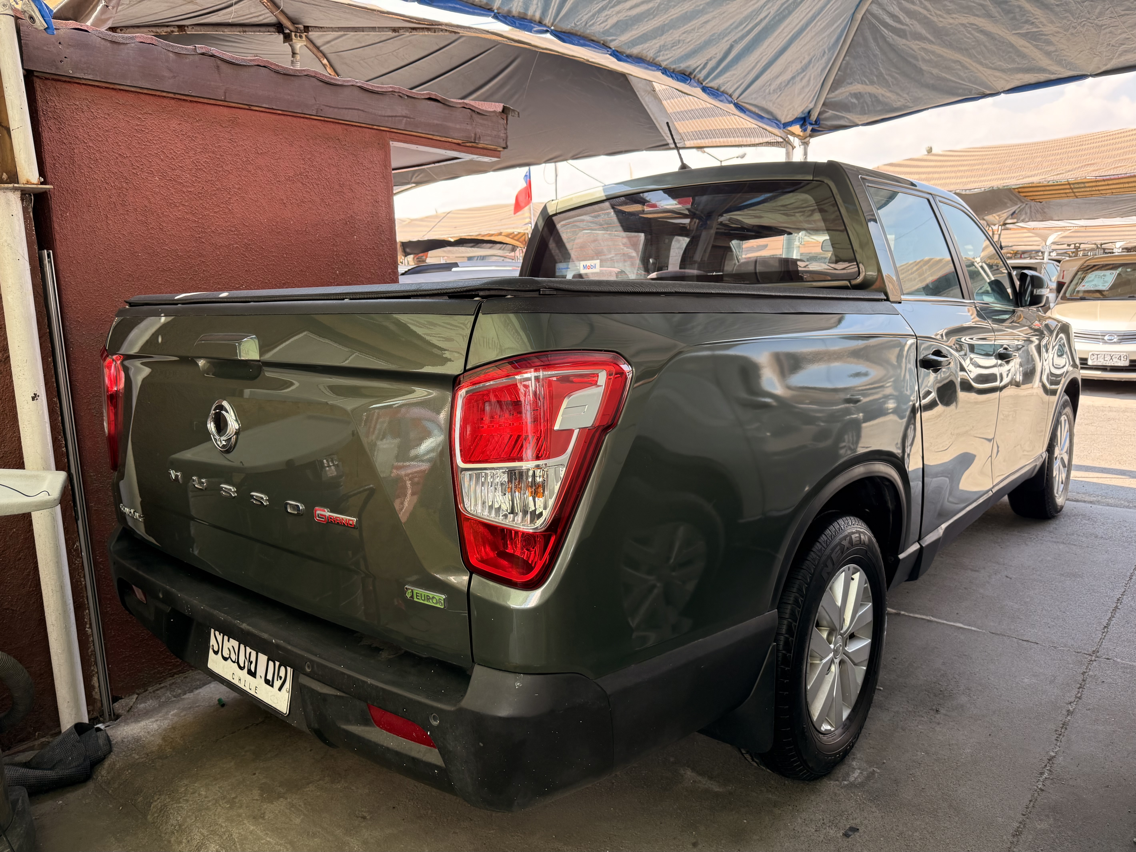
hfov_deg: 71.6
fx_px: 788
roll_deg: -0.5
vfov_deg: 56.8
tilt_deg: -9.5
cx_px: 568
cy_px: 426
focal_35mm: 24
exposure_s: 1/246
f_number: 1.78
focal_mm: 6.76
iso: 100
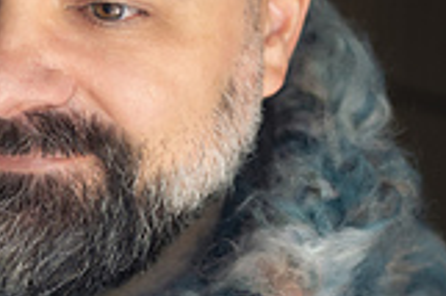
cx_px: 51
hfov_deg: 12.6
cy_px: 357
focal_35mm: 162
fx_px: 2005
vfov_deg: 8.4
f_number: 1.6
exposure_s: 1/80
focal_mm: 25
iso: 200
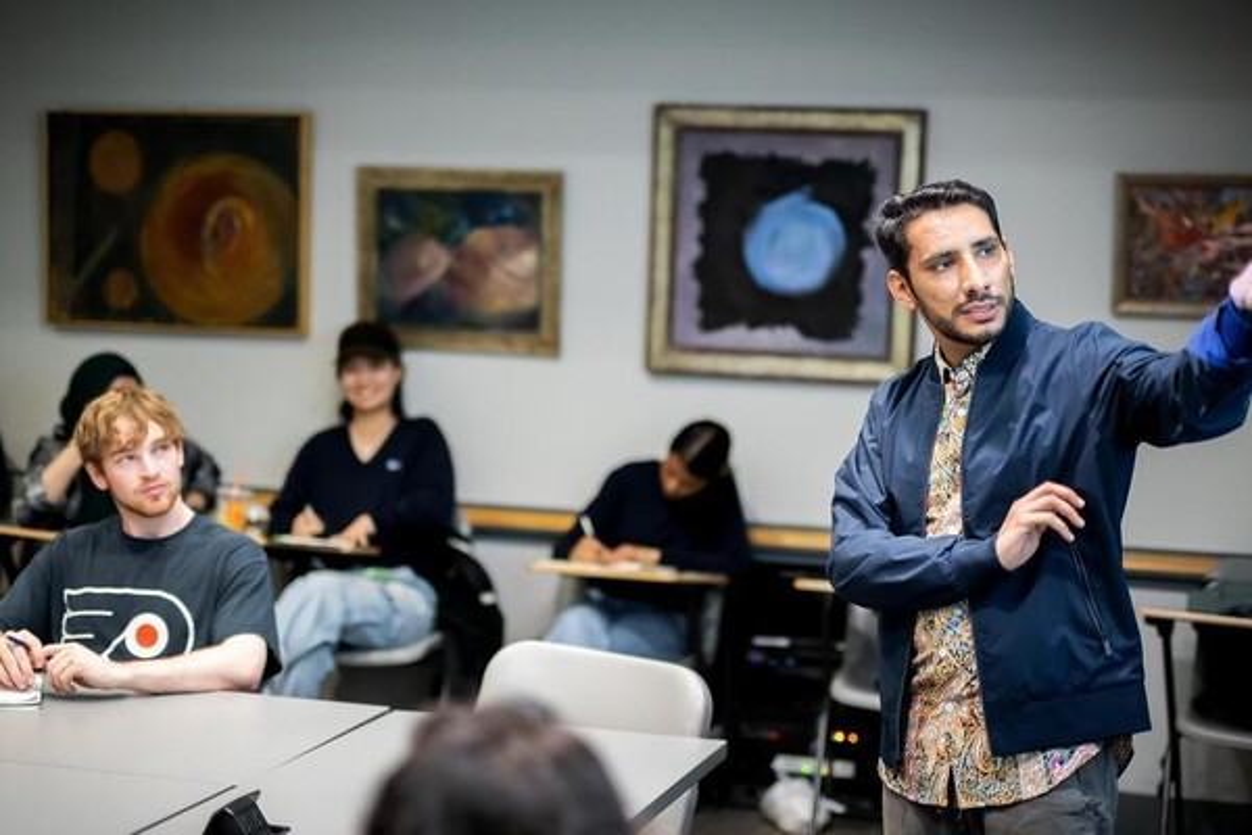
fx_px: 1739
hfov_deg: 39.6
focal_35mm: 50
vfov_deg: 27.0
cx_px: 626
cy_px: 418
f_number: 1.4
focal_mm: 50
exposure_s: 1/1250
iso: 3200
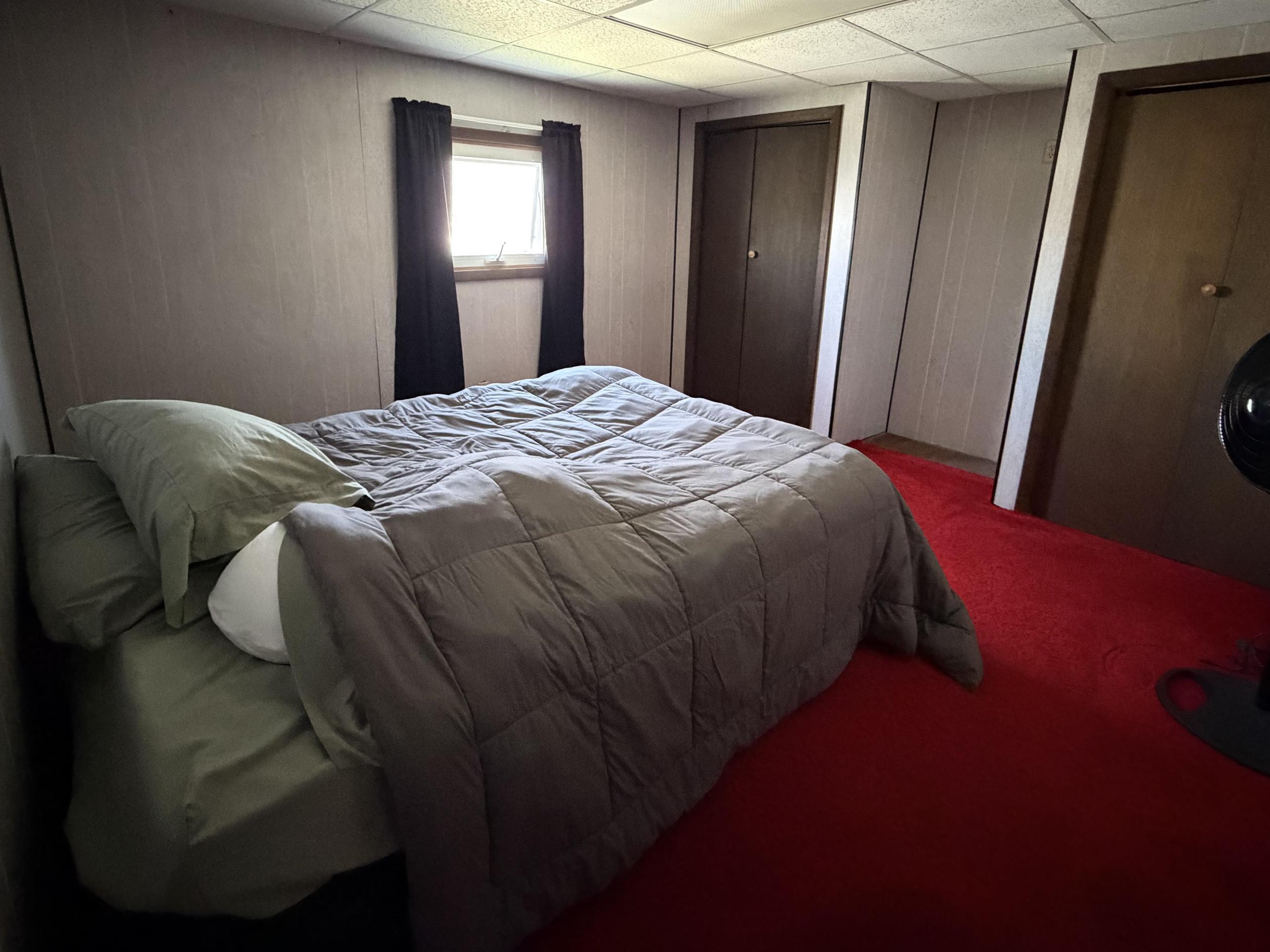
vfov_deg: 73.8
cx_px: 628
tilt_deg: -14.7
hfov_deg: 91.0
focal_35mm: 17
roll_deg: -2.1
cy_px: 375
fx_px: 624
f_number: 2.2
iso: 1250
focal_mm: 2.22
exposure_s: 1/44
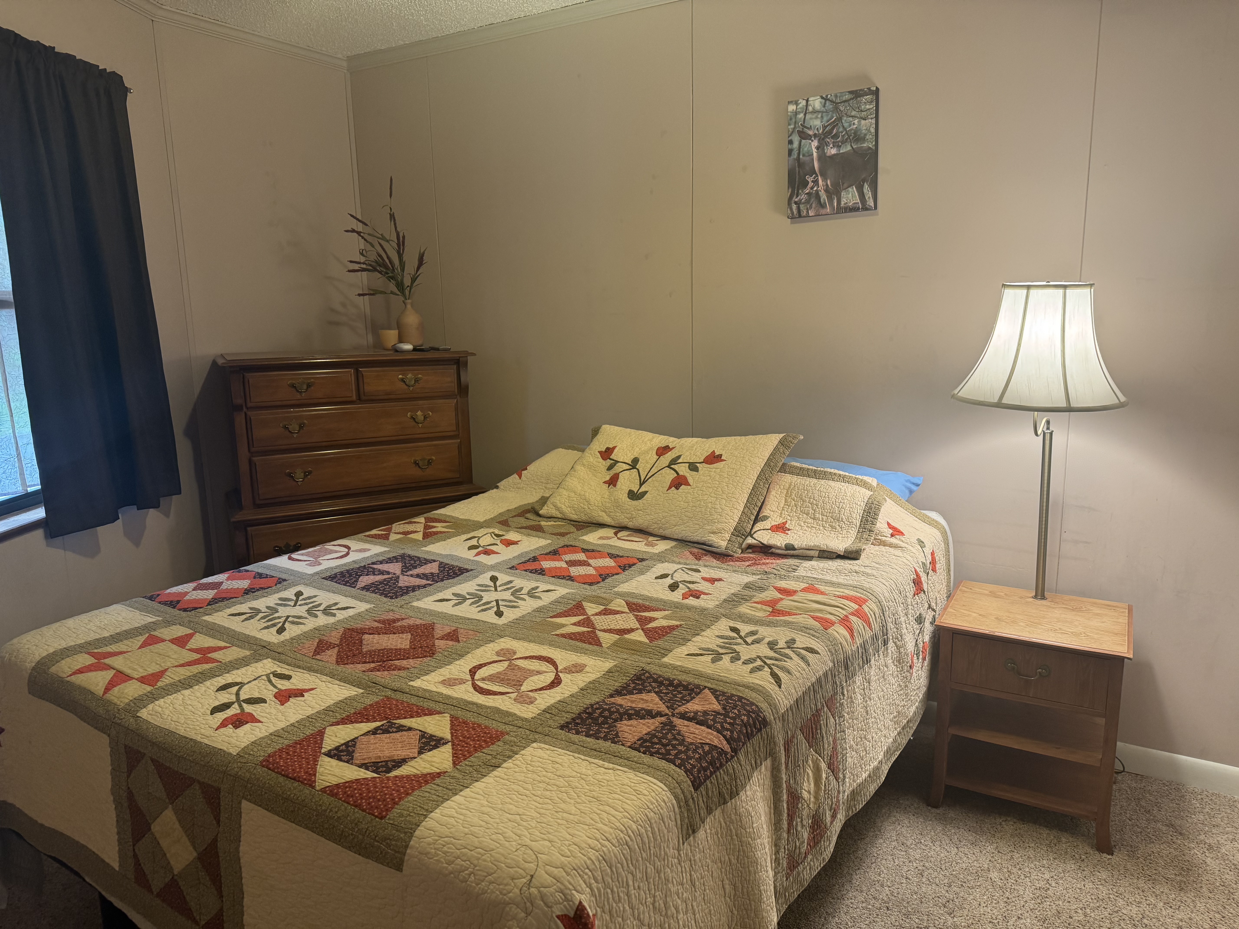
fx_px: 859
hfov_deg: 71.6
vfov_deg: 56.8
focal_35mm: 24
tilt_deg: -11.5
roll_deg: +0.9
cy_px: 464
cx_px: 620
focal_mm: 6.76
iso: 200
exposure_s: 1/60
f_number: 1.78
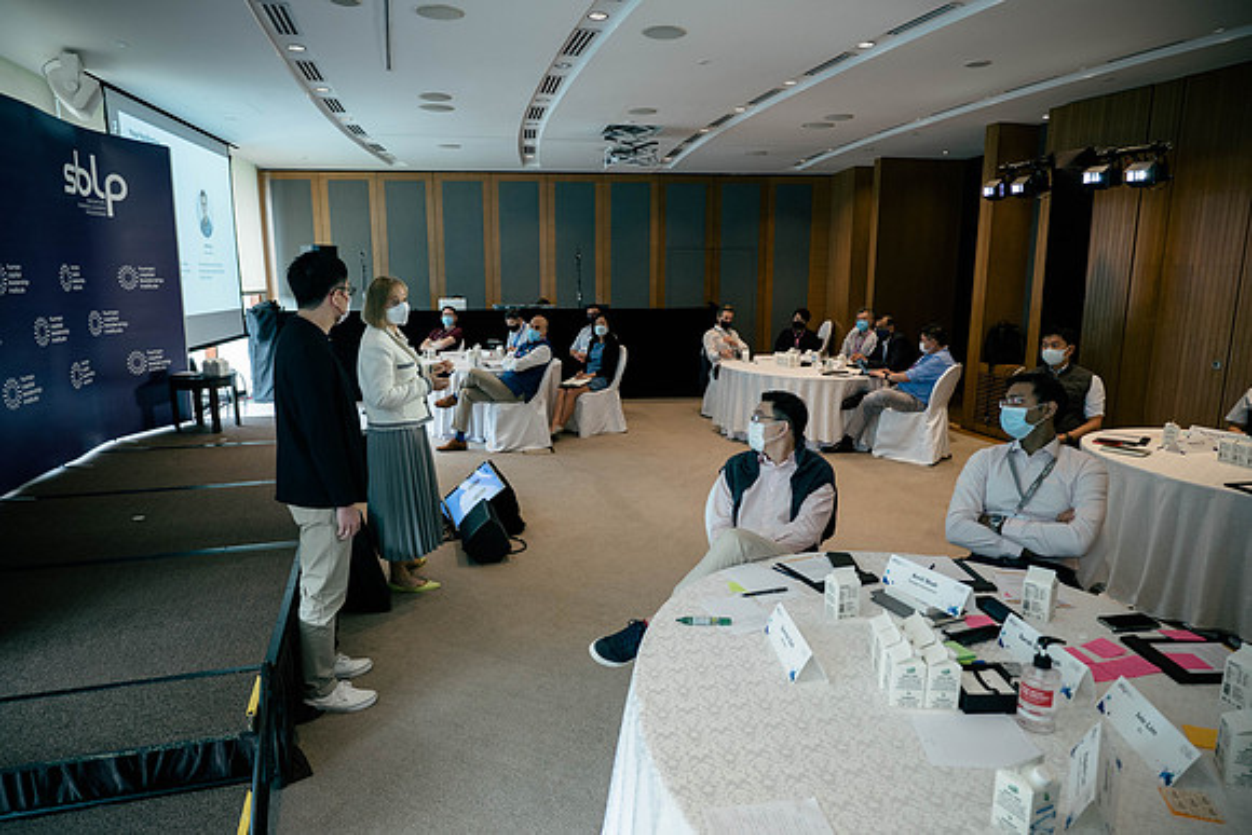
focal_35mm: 21
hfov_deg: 81.7
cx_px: 626
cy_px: 418
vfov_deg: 60.0
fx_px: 724
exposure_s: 1/100
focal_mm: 10
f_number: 1.7
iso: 320
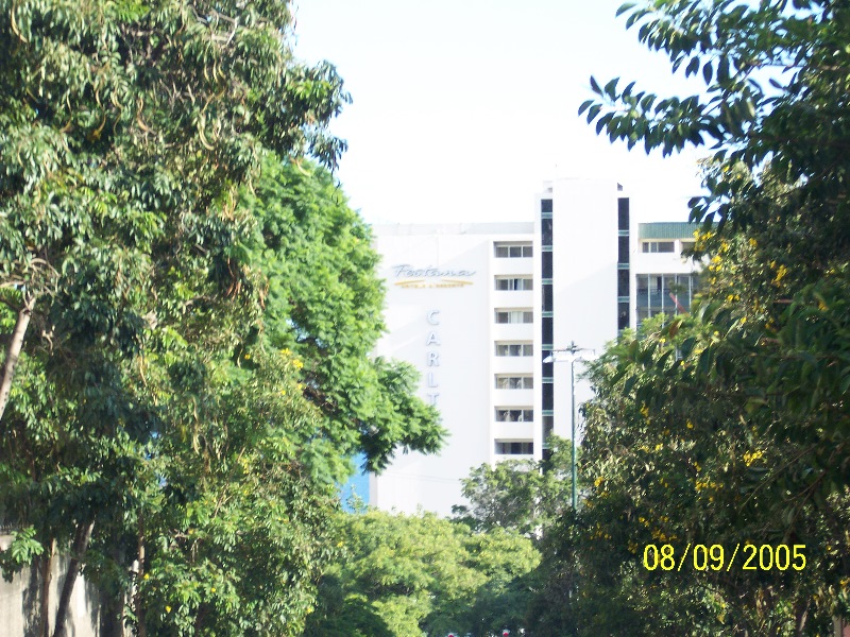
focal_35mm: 114
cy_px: 318
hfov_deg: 17.3
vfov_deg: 13.0
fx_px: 2799
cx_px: 425
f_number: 4.8
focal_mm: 24
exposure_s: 1/125
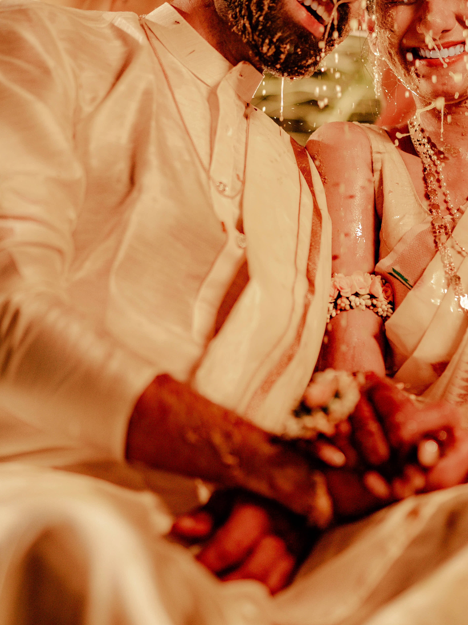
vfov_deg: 27.3
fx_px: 1280
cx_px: 314
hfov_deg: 20.6
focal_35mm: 71
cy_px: 230
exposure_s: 1/500
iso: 800
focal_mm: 35
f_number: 1.4
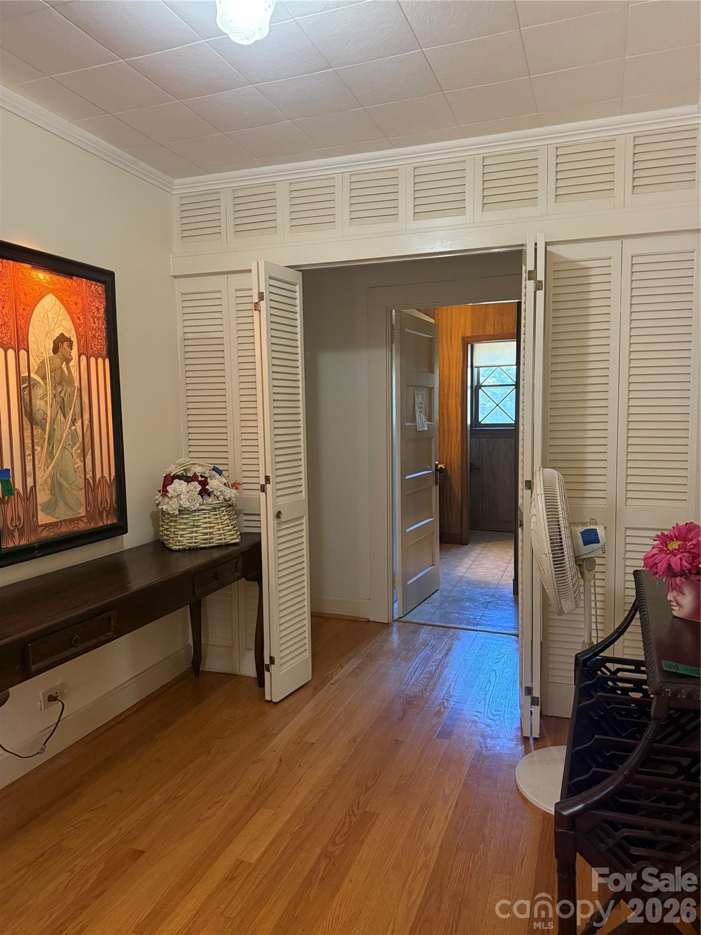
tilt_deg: -4.4
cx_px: 350
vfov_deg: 71.6
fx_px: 648
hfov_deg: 56.8
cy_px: 468
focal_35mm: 24
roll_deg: +0.8
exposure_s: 1/60
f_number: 1.78
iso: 400
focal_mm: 6.76
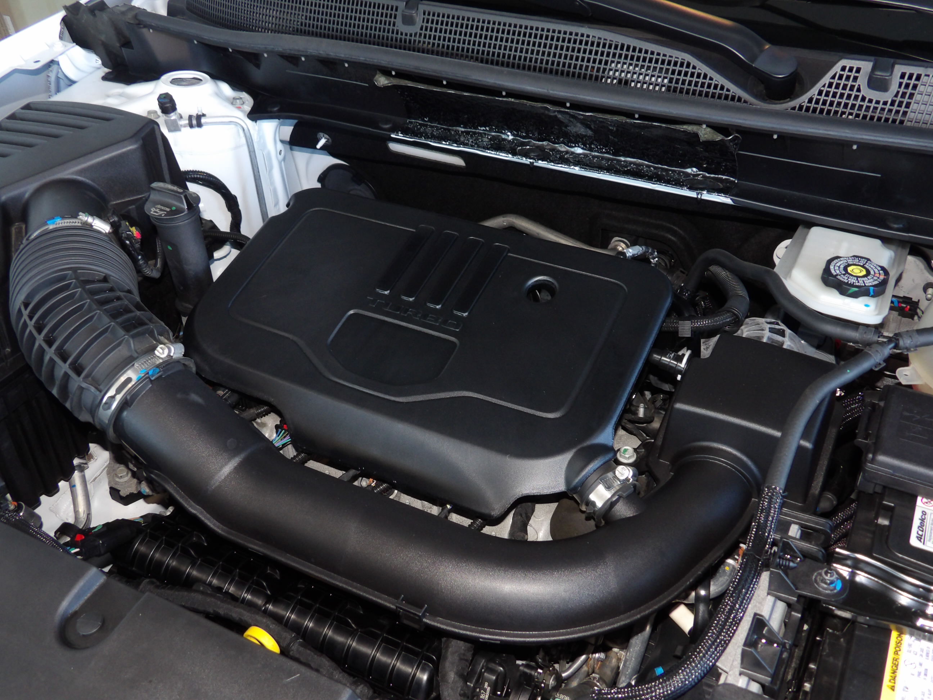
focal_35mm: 33
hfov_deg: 55.4
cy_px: 350
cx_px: 466
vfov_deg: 42.9
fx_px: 889
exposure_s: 1/31
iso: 200
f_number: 3.6
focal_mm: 5.9
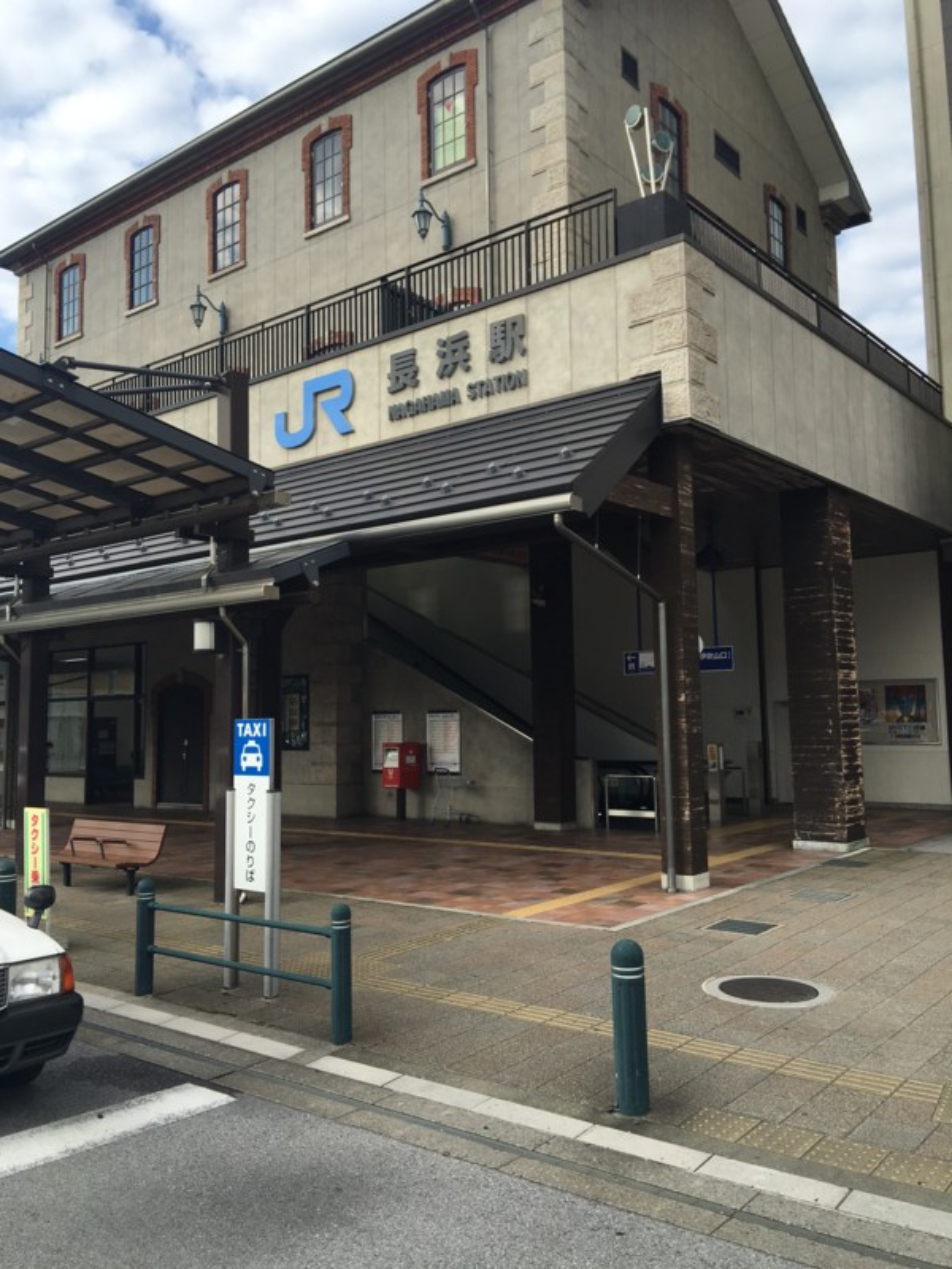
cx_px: 476
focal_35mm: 29
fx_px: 1063
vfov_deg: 61.7
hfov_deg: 48.2
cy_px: 634
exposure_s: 1/657
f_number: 2.2
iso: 25
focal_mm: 4.15
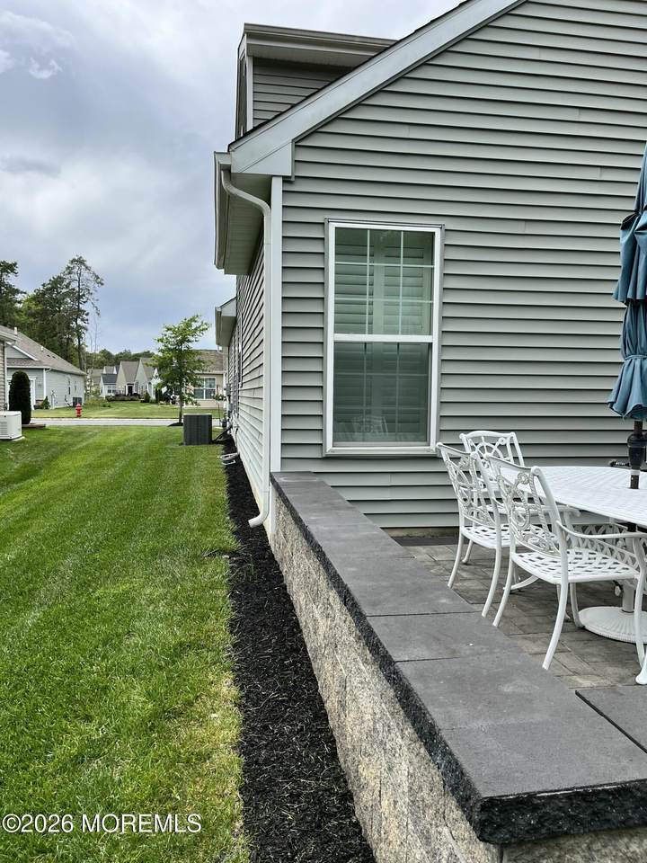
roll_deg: -0.1
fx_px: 648
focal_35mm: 26
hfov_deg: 53.1
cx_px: 324
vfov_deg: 67.3
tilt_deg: -3.3
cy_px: 432
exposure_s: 1/1957
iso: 50
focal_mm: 5.1
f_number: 1.6
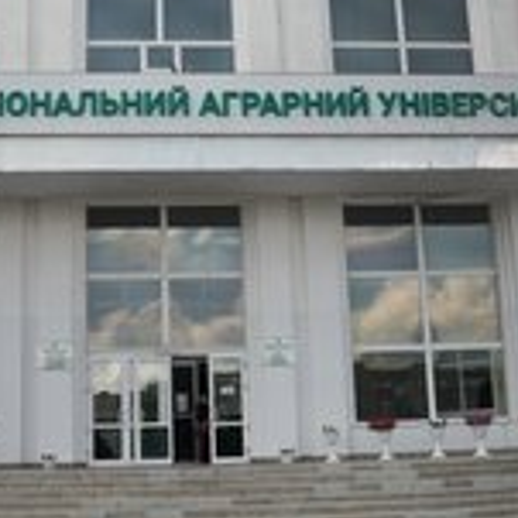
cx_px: 172
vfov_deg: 31.6
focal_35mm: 54
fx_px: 914
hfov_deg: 31.4
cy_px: 235
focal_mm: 24
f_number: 2.8
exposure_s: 1/80
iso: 250
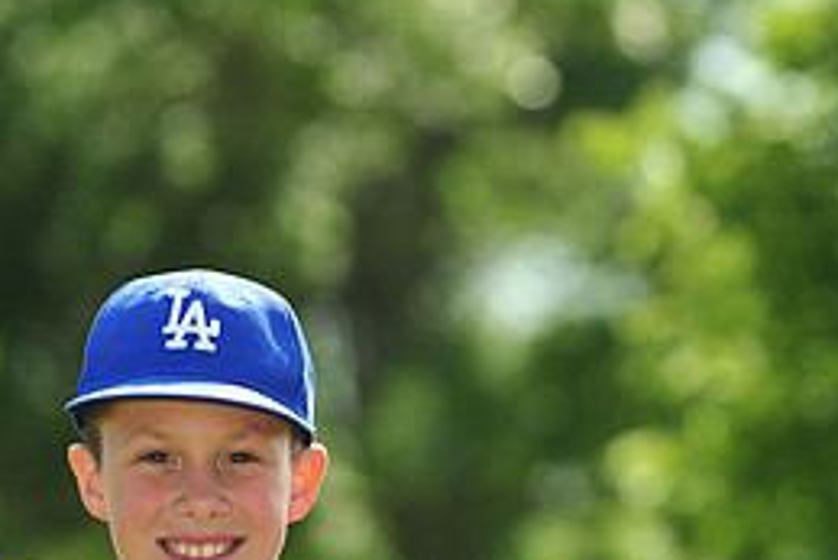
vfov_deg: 3.7
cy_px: 609
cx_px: 188
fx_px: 8594
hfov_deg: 5.6
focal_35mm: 369
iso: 320
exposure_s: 1/1600
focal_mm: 165
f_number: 4.5
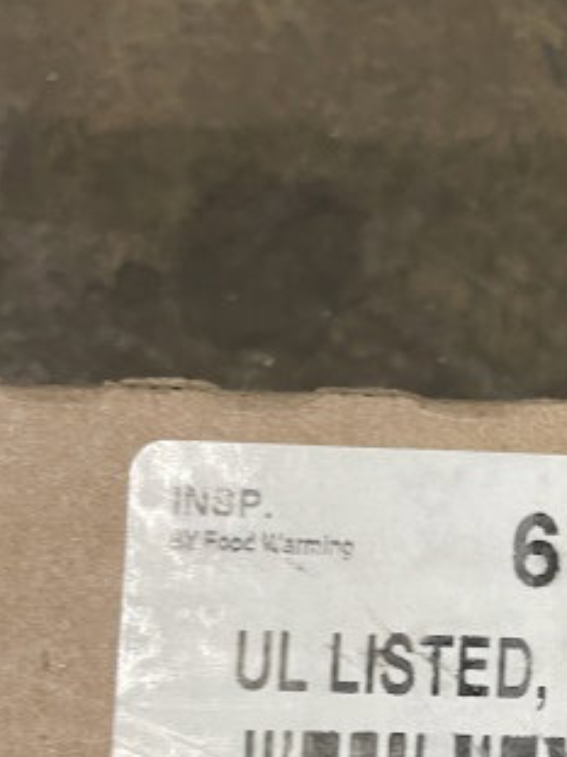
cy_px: 656
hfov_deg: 20.2
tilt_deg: -83.0
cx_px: 691
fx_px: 1486
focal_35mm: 68
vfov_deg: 27.7
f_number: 1.6
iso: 125
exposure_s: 1/76
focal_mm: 4.2
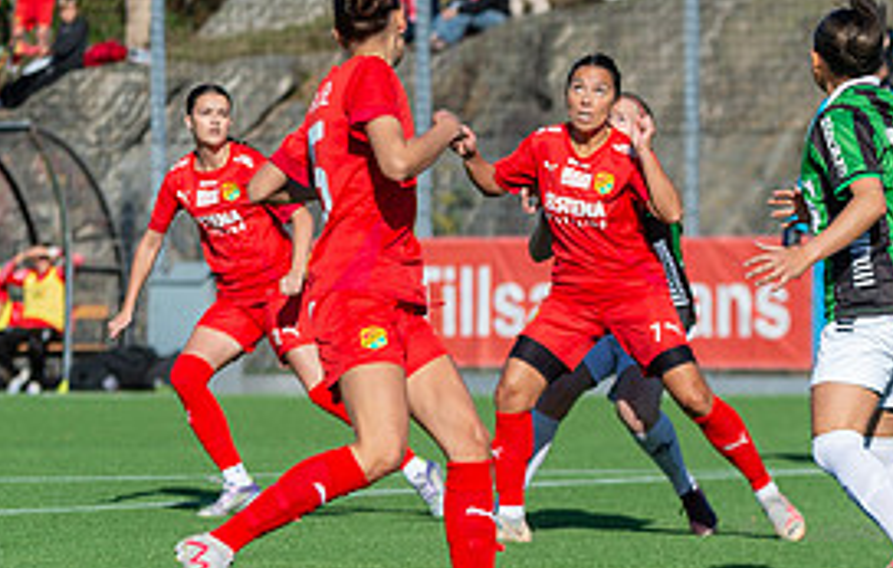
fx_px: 9123
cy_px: 240
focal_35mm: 373
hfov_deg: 5.6
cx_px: 709
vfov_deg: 3.6
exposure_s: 1/1600
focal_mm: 130
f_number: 4
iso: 140
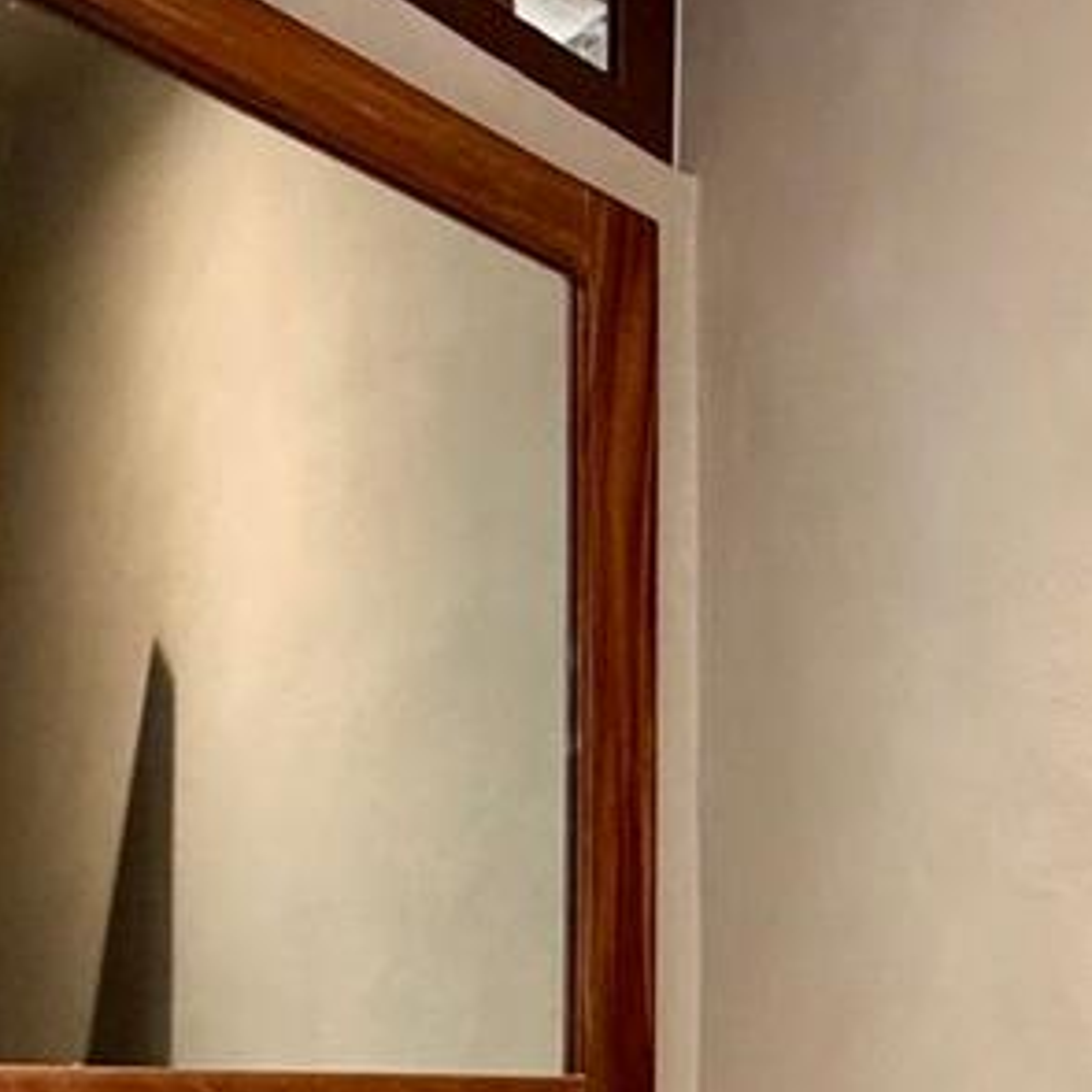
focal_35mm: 43
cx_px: 1170
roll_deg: -0.6
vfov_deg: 35.3
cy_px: 1103
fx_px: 1535
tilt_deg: +0.5
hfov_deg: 34.4
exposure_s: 1/60
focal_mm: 2.22
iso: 320
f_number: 2.2
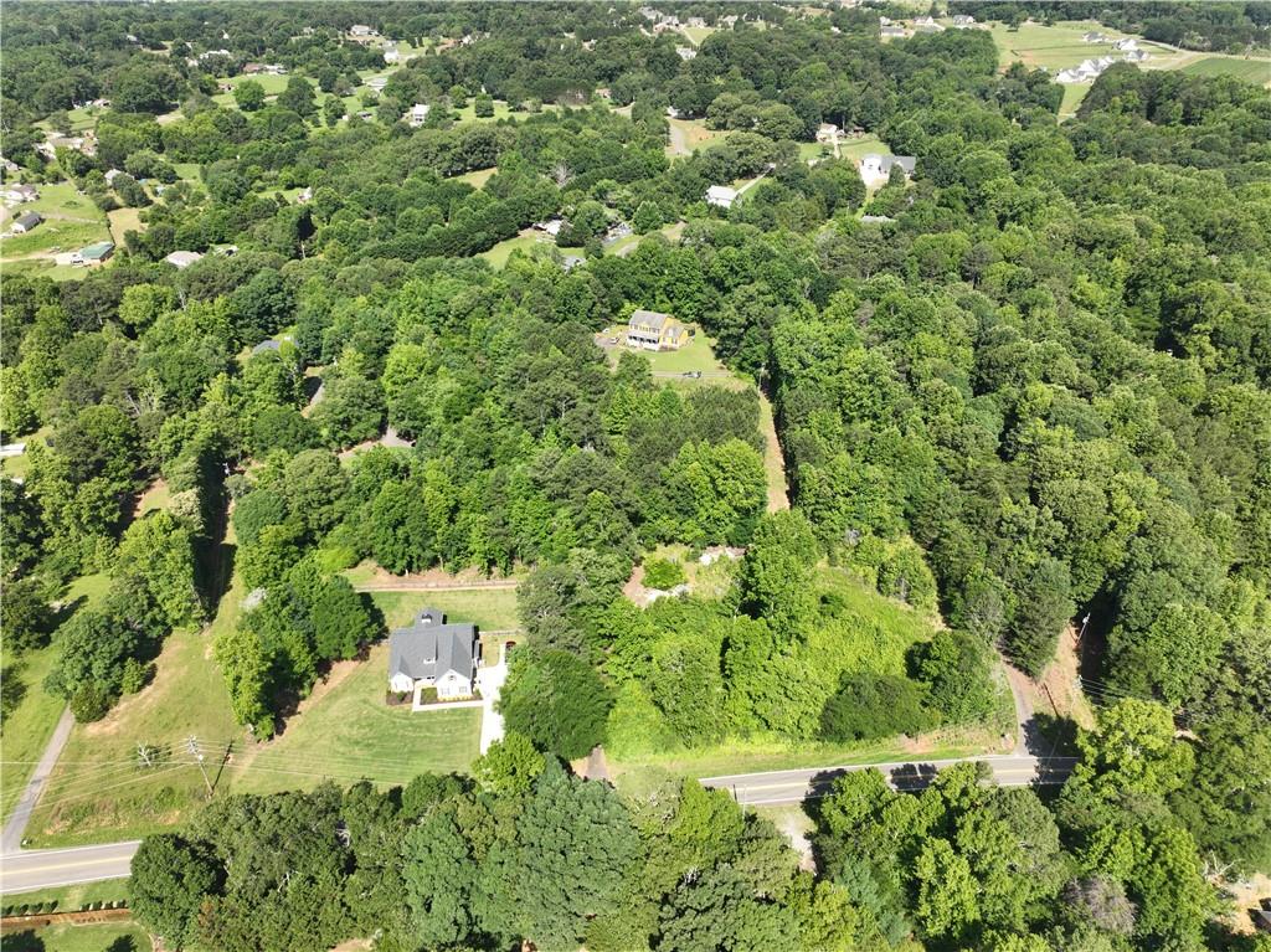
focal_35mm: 24
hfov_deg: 71.6
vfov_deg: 56.8
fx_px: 881
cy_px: 476
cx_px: 636
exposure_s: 1/1500
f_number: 2.8
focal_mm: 12.29
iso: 100
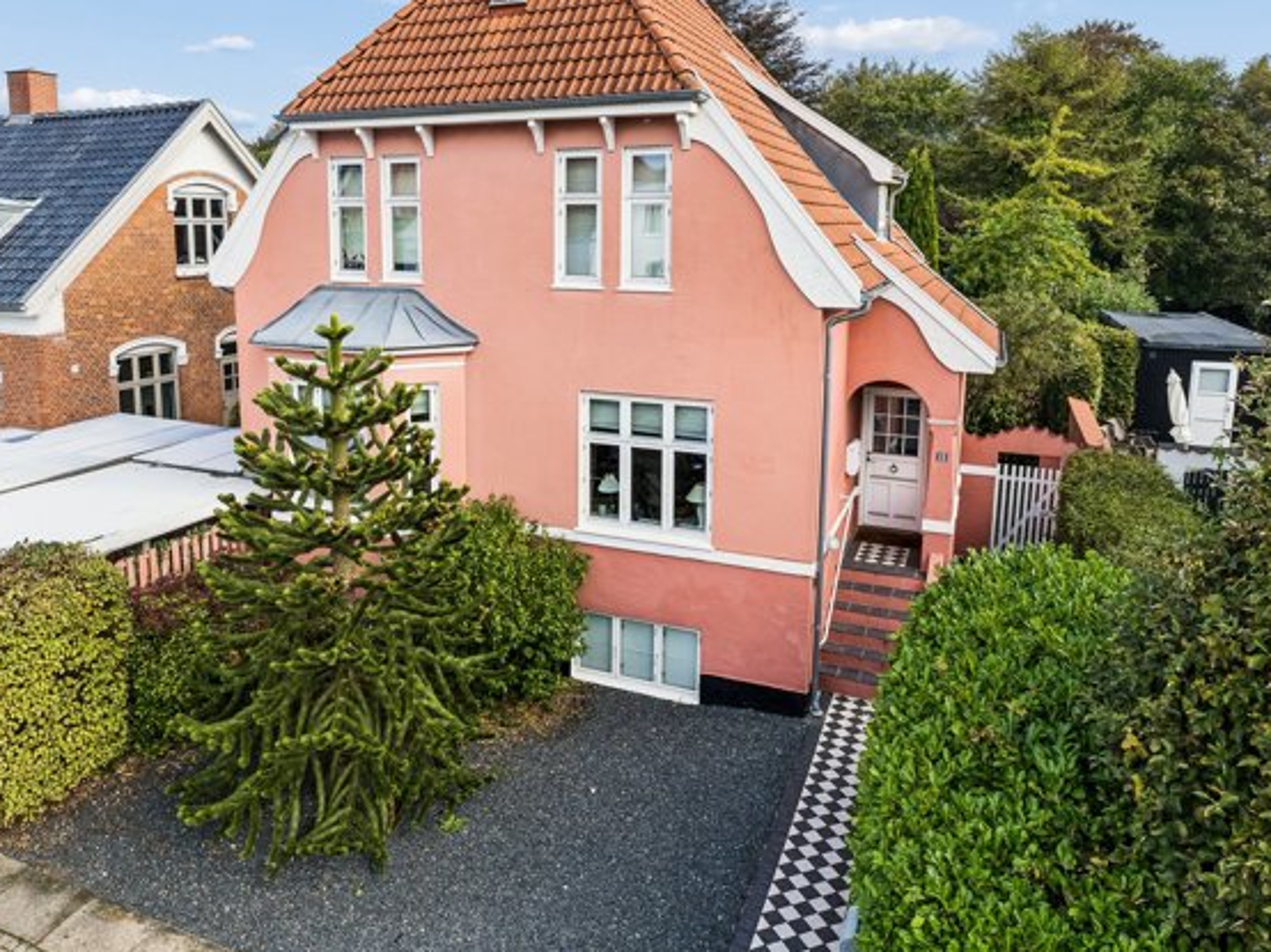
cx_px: 562
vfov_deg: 52.5
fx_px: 956
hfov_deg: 67.0
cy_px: 370
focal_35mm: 26
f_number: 8
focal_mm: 12.5
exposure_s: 1/250
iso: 250
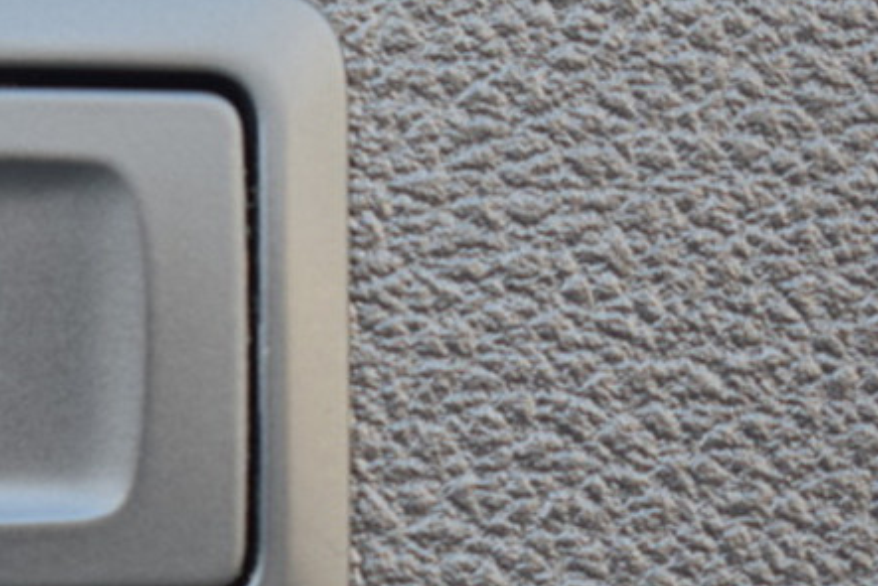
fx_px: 6026
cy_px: 263
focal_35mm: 247
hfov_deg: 8.2
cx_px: -362
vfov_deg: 5.6
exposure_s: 1/60
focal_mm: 52
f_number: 5.6
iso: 640
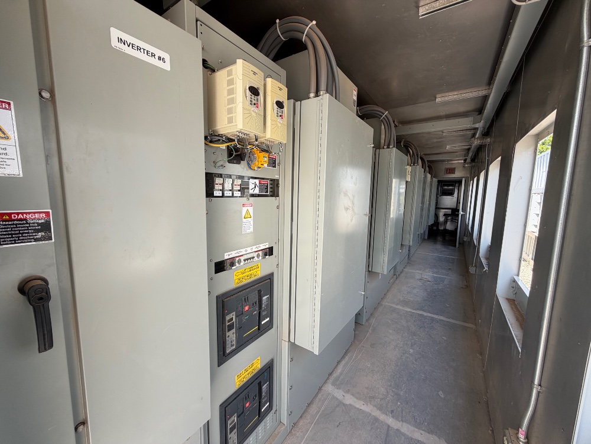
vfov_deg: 85.7
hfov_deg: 102.1
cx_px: 296
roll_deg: -1.8
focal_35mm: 14
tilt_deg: -6.5
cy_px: 222
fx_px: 239
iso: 40
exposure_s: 1/162
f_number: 2.2
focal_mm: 2.22
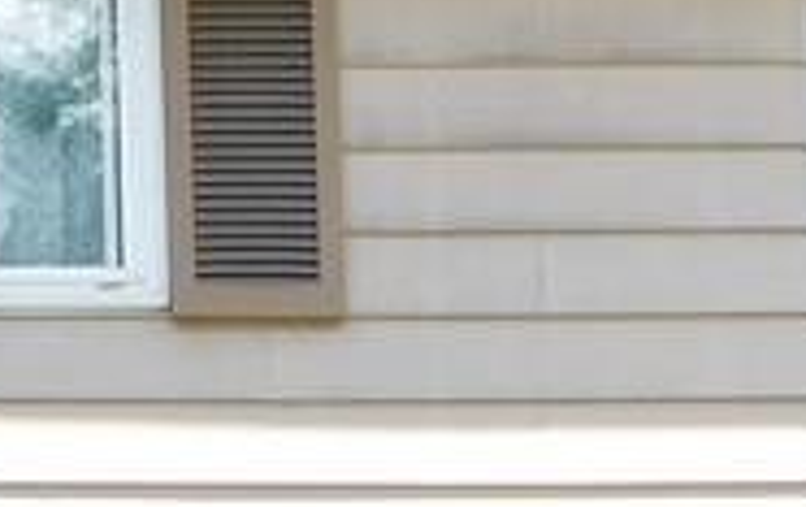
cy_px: 867
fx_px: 5766
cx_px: -966
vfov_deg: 5.0
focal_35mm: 262
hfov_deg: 7.6
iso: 125
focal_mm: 8
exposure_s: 1/250
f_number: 3.7
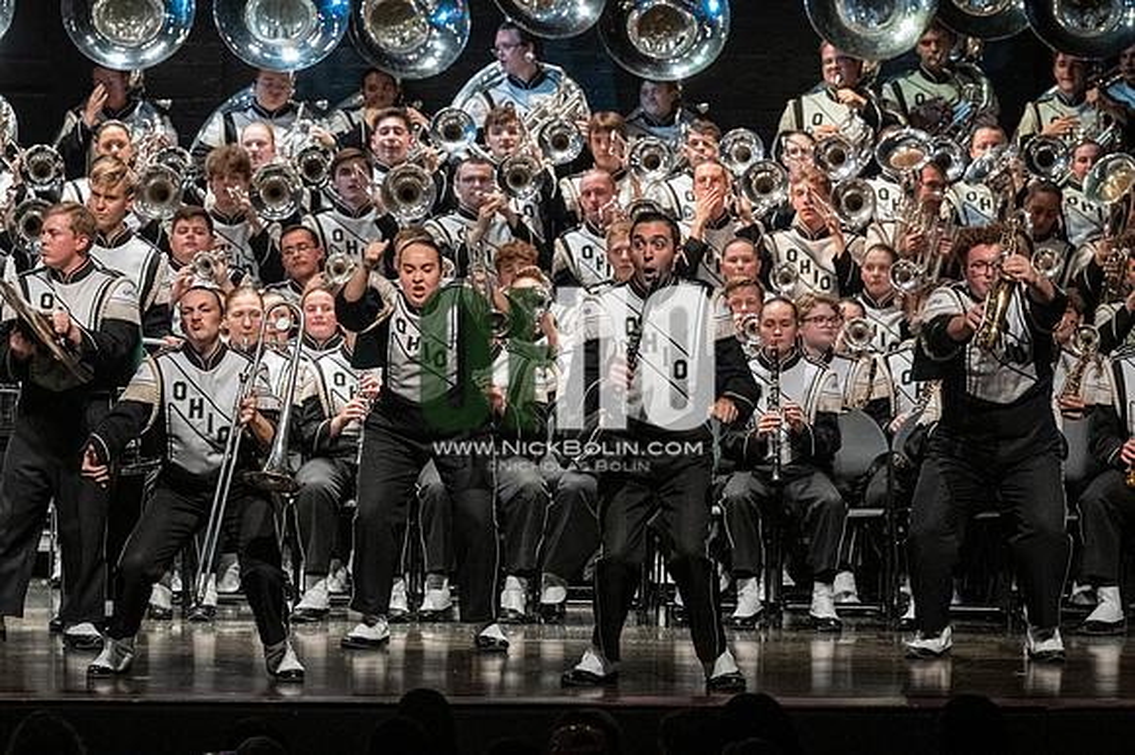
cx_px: 568
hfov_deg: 9.2
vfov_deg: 6.1
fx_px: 7089
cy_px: 378
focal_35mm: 225
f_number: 4
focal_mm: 150
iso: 4000
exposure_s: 1/500
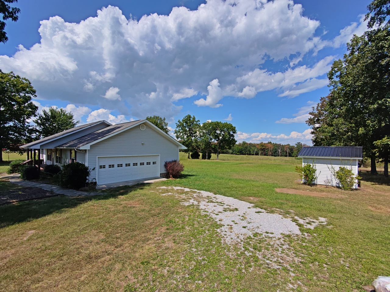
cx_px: 195
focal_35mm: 16
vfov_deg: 78.1
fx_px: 180
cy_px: 146
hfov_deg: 94.5
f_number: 2.55
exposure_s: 1/2945
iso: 103
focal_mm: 16
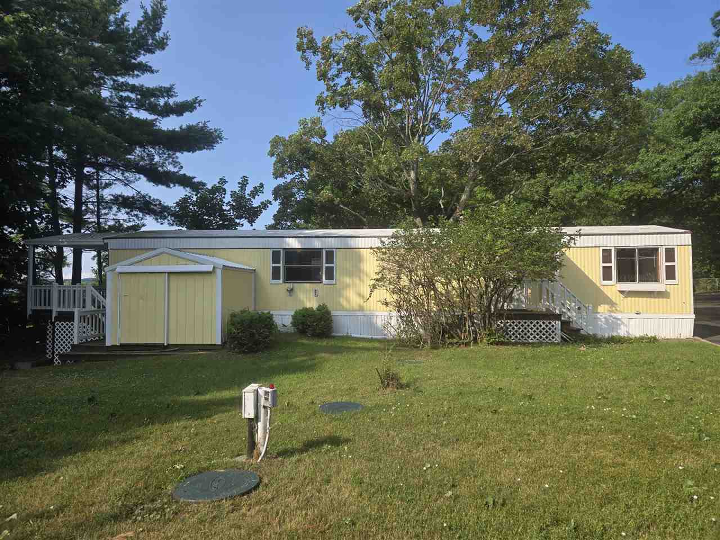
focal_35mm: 23
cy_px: 270
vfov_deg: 58.9
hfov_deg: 73.9
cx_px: 360
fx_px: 478
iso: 25
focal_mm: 5.4
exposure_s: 1/1380
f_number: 1.8
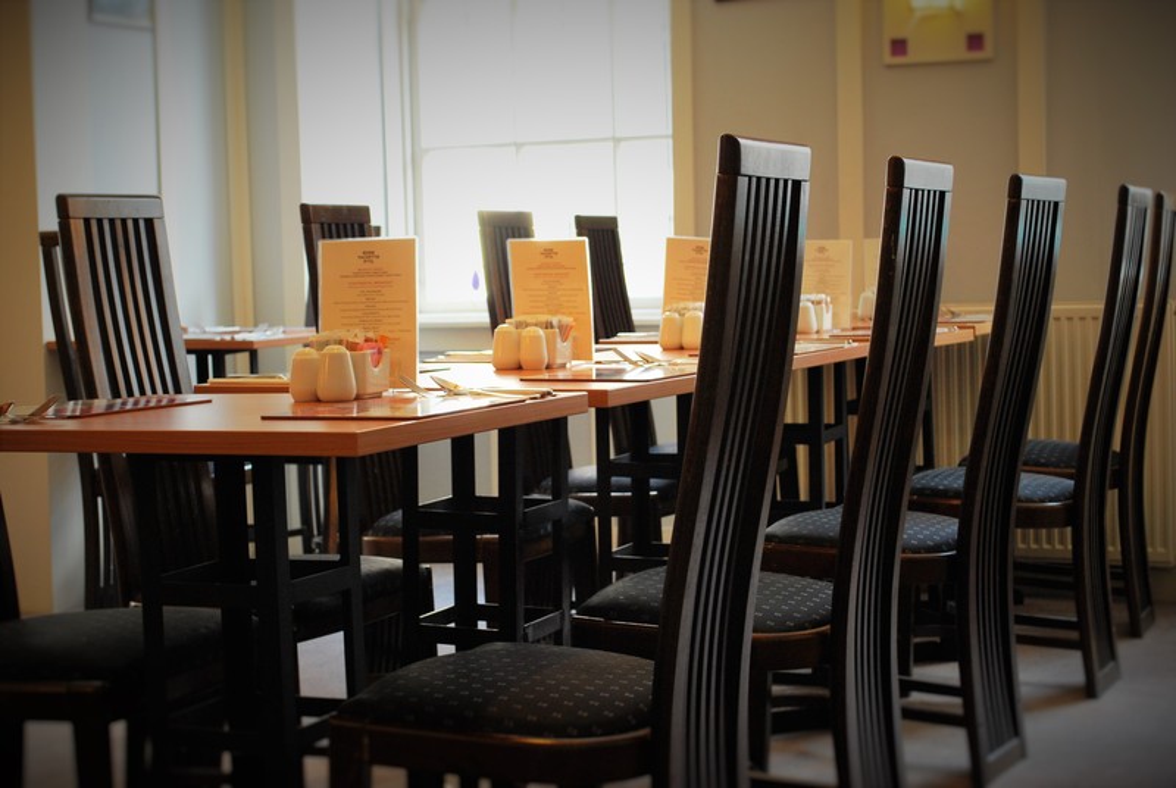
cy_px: 394
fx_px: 1963
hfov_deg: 33.4
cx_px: 588
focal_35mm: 60
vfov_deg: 22.7
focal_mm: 40
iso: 400
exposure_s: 1/13
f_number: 6.3
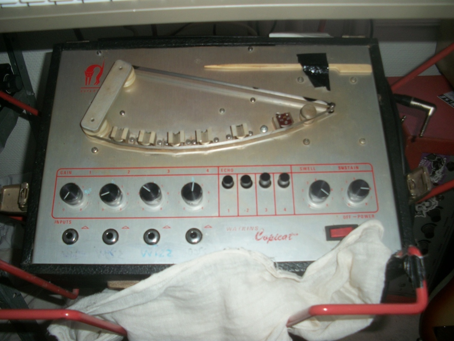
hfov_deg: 52.6
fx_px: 459
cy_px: 170
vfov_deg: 40.7
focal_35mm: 35
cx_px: 227
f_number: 3.1
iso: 80
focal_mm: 6.3
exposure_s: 1/30
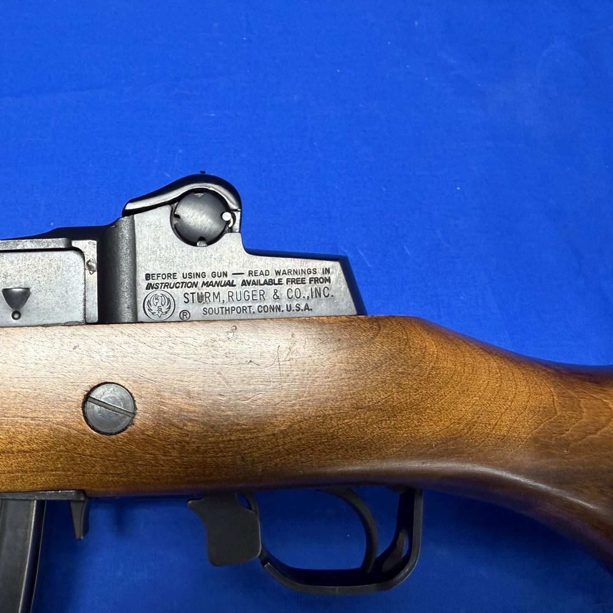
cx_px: 203
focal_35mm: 29
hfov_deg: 54.5
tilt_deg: -68.6
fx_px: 581
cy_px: 300
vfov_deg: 55.6
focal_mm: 2.22
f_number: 2.2
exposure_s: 1/60
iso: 320
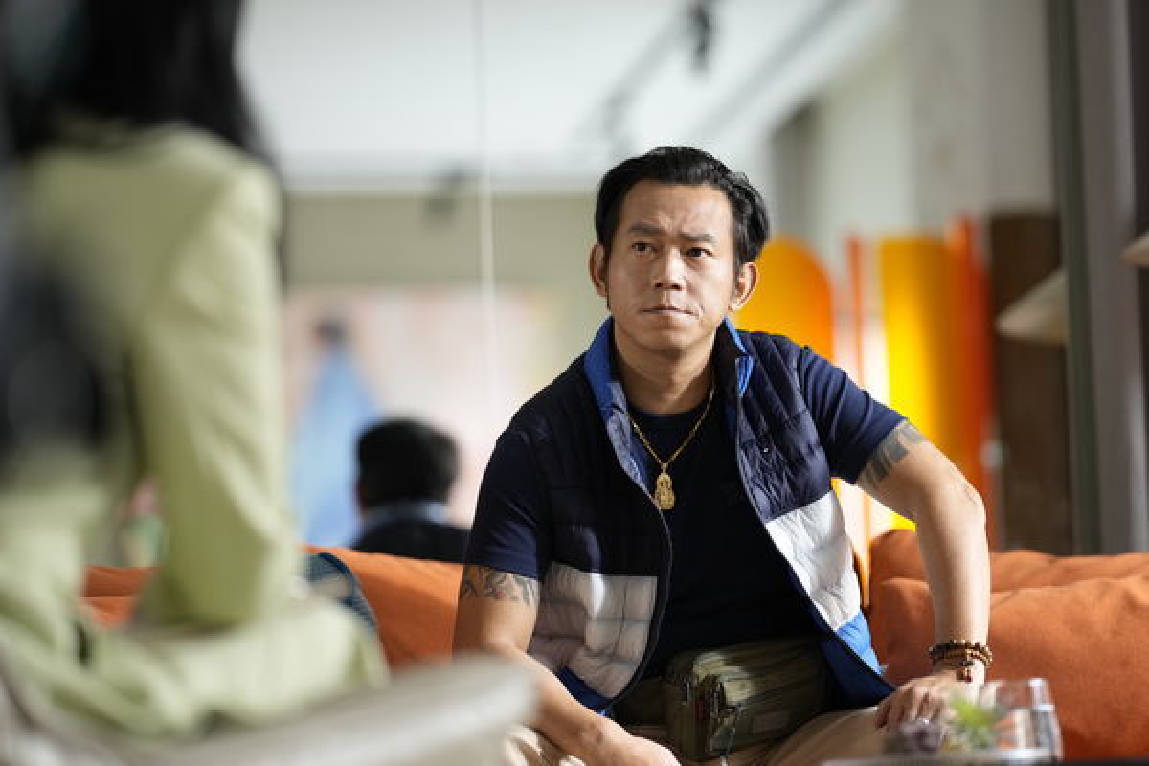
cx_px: 574
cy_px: 383
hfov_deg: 15.2
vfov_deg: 10.2
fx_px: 4308
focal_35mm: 135
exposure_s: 1/200
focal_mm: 135
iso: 800
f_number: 1.8
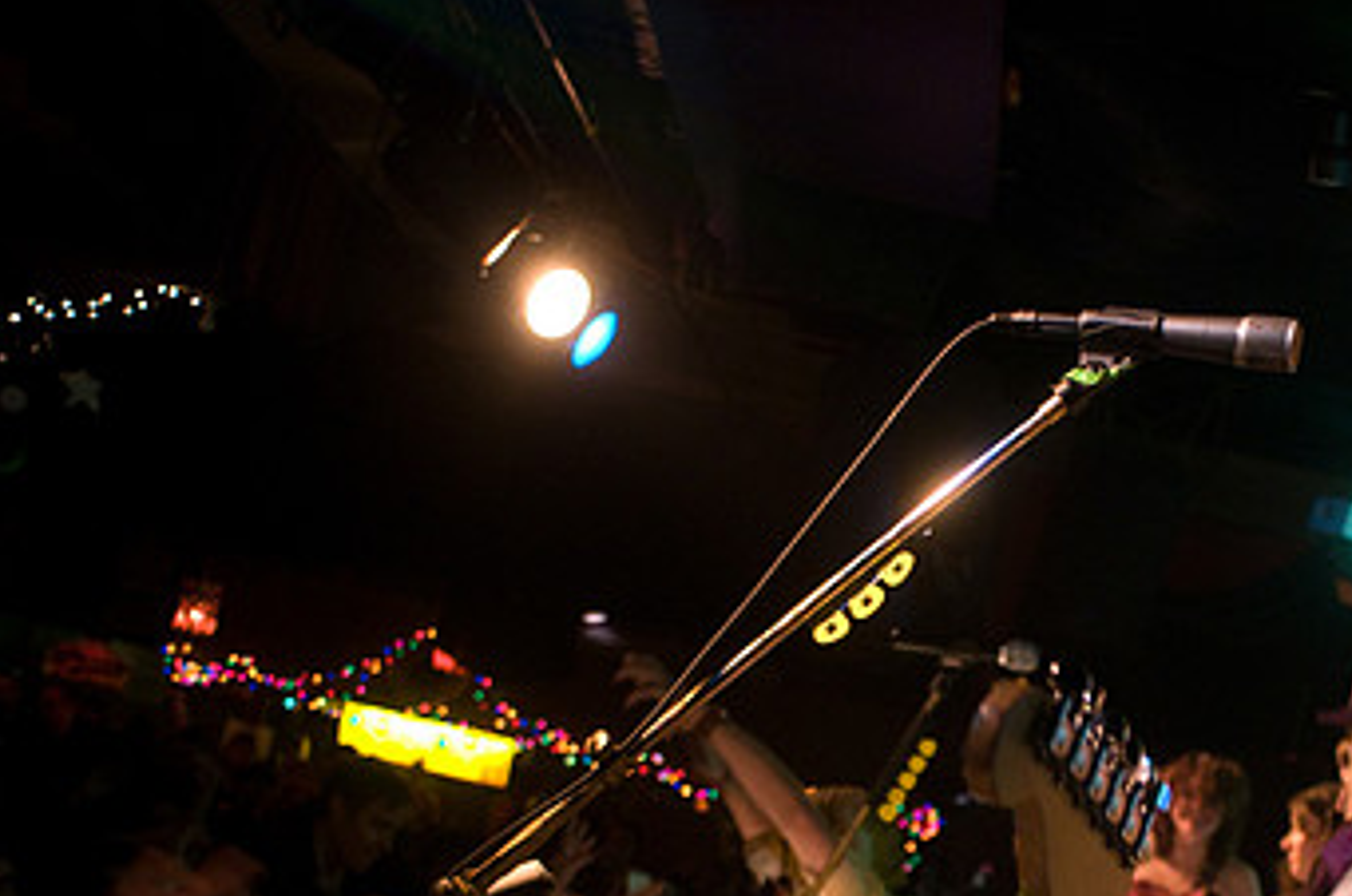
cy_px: 747
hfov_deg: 37.9
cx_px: 1019
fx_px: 1912
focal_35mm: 51
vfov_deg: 25.8
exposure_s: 1/50
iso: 1250
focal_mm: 20
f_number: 2.8
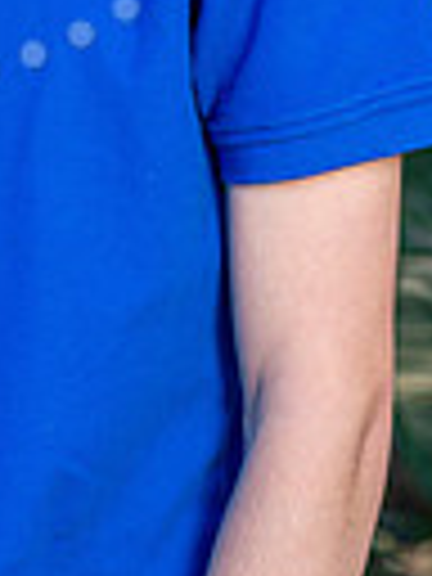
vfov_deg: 6.8
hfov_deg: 5.2
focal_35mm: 287
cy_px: -338
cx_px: -101
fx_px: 4776
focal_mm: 85
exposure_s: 1/160
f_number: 4
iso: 200
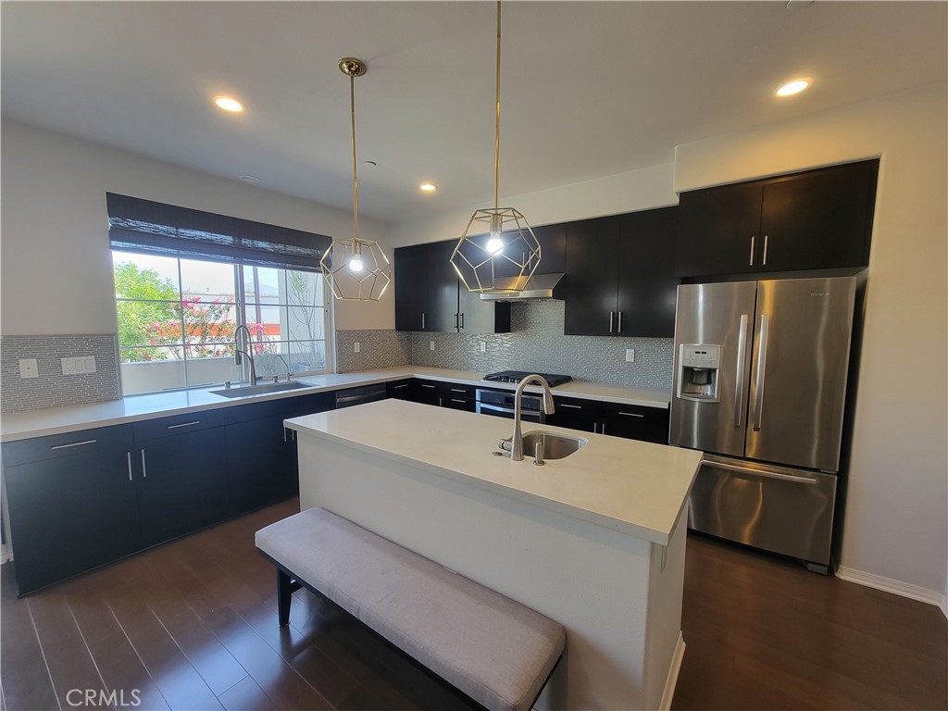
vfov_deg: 89.9
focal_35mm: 13
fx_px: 356
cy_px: 356
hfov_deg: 106.2
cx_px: 474
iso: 125
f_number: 2.2
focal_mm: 2.2
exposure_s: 1/60
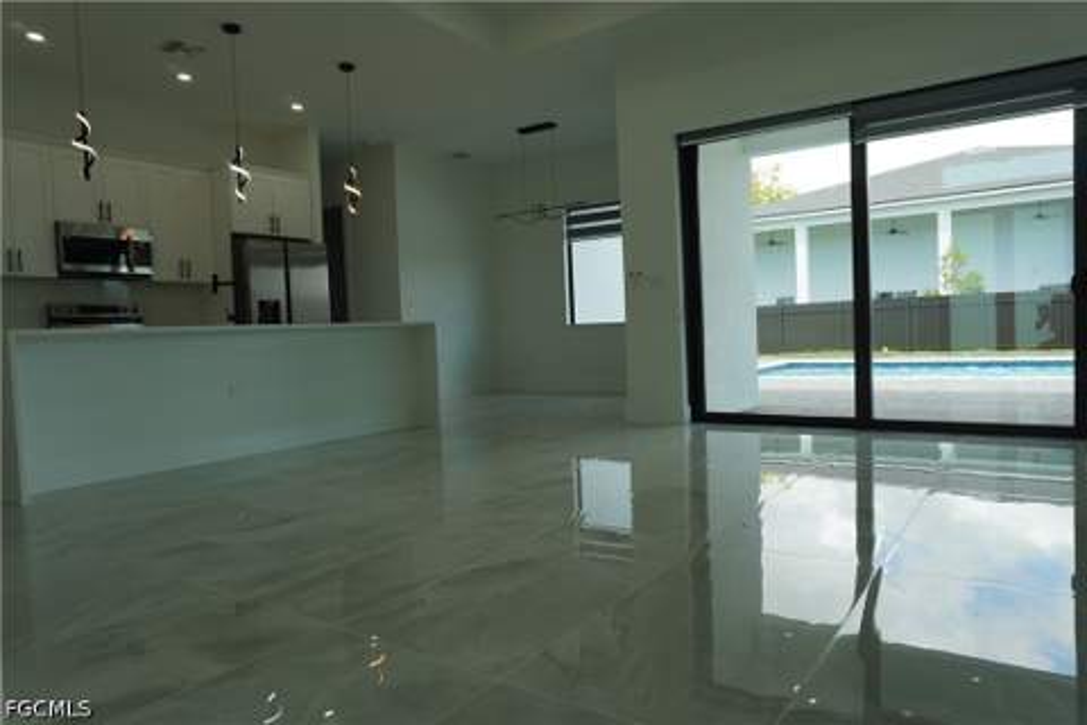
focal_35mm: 24
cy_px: 362
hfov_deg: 73.7
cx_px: 544
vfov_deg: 53.1
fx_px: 725
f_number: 5
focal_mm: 16
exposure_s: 1/100
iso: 100
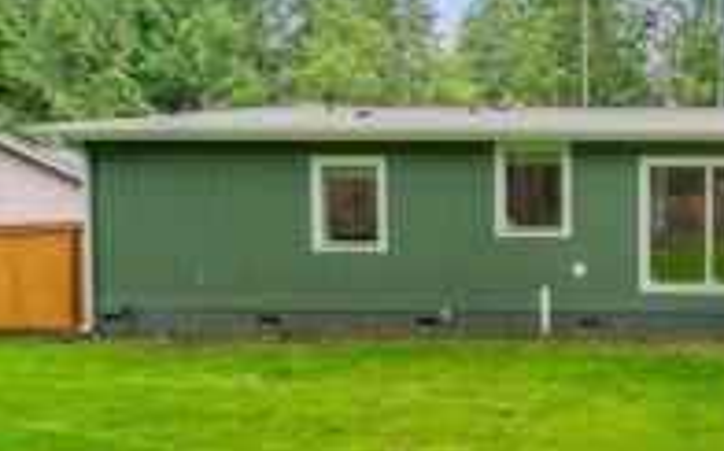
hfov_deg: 59.5
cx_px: 676
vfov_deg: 49.1
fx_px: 493
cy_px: 216
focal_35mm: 25
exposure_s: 1/40
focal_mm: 12
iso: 80
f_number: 7.1
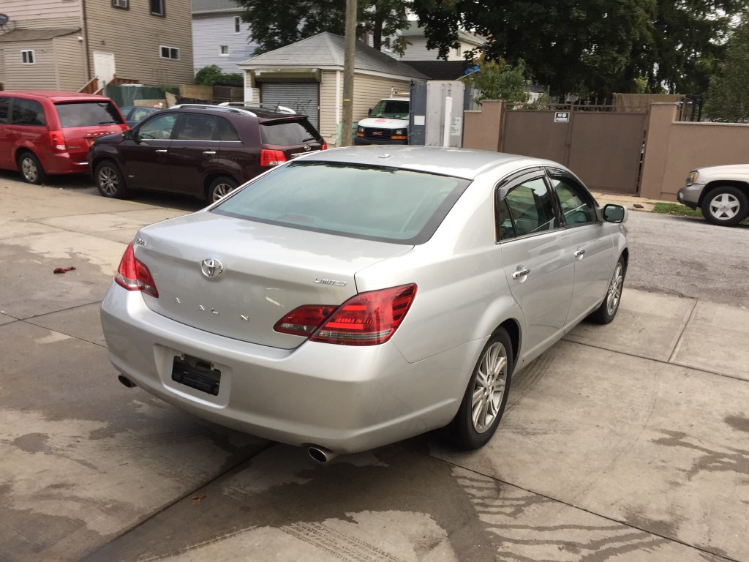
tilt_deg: -9.3
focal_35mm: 29
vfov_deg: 48.2
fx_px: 627
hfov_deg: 61.7
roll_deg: +0.8
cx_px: 374
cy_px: 281
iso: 50
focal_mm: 4.15
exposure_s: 1/120
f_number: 2.2
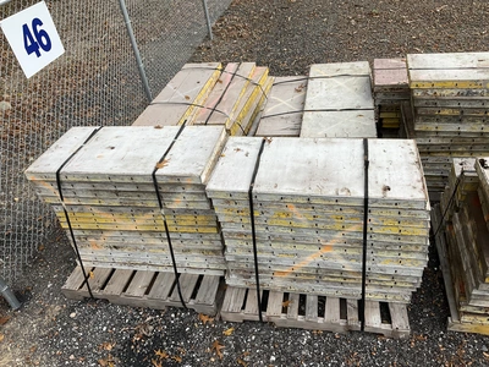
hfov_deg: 61.7
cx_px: 244
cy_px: 184
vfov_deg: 48.2
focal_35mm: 29
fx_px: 410
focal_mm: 3
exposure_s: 1/425
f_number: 1.8
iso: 25
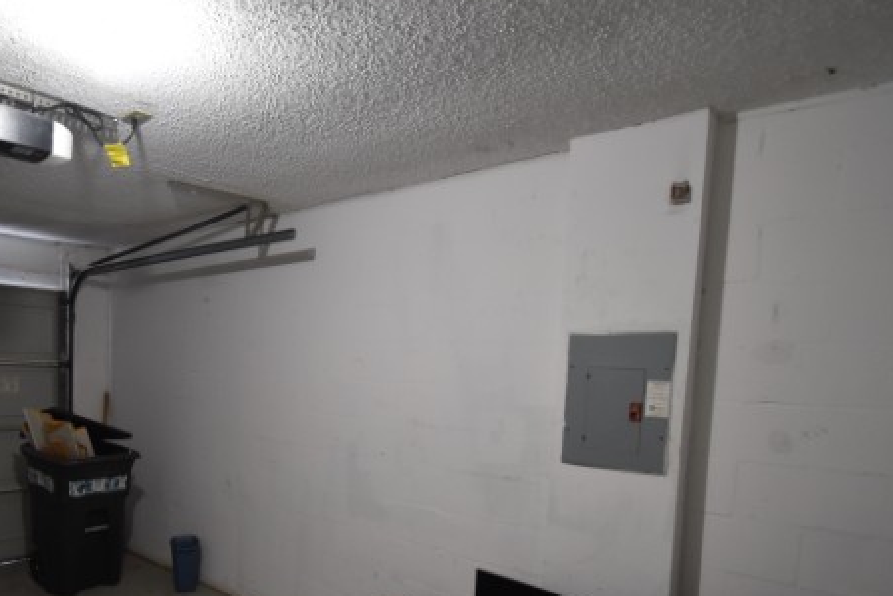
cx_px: 323
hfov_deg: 72.3
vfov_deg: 51.7
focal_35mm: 24
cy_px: 415
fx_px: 595
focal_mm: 10
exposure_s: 1/30
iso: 800
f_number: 3.5
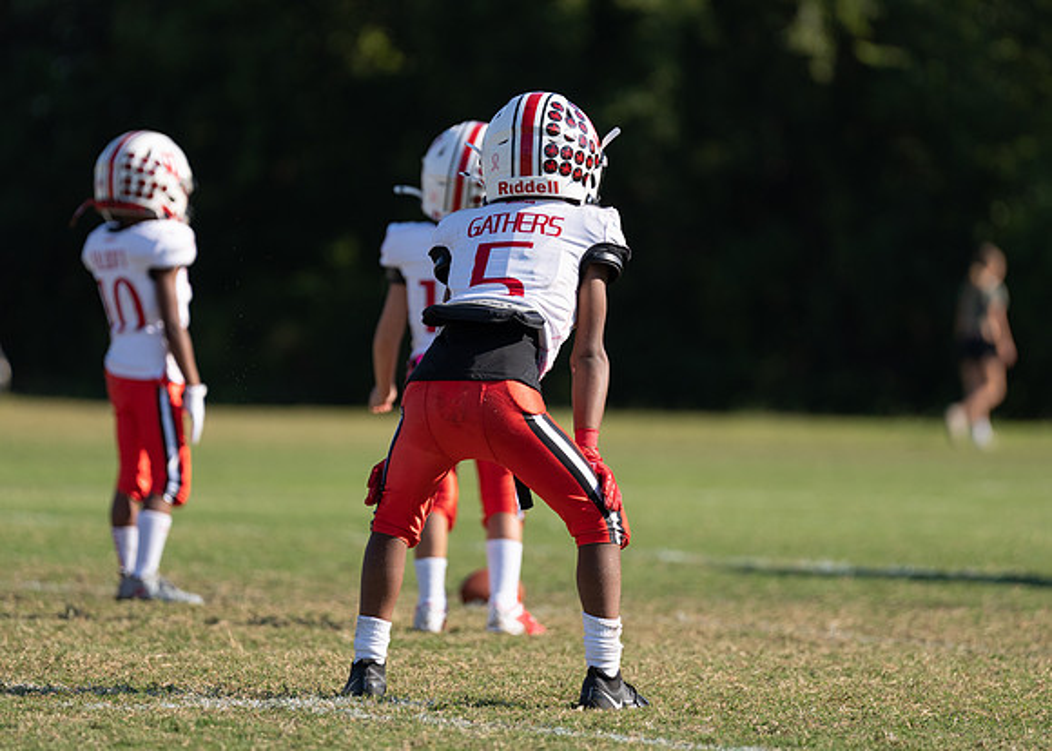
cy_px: 350
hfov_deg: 7.2
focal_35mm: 280
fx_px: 8350
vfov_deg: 5.1
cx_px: 530
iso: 160
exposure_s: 1/3200
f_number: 2.8
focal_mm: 200
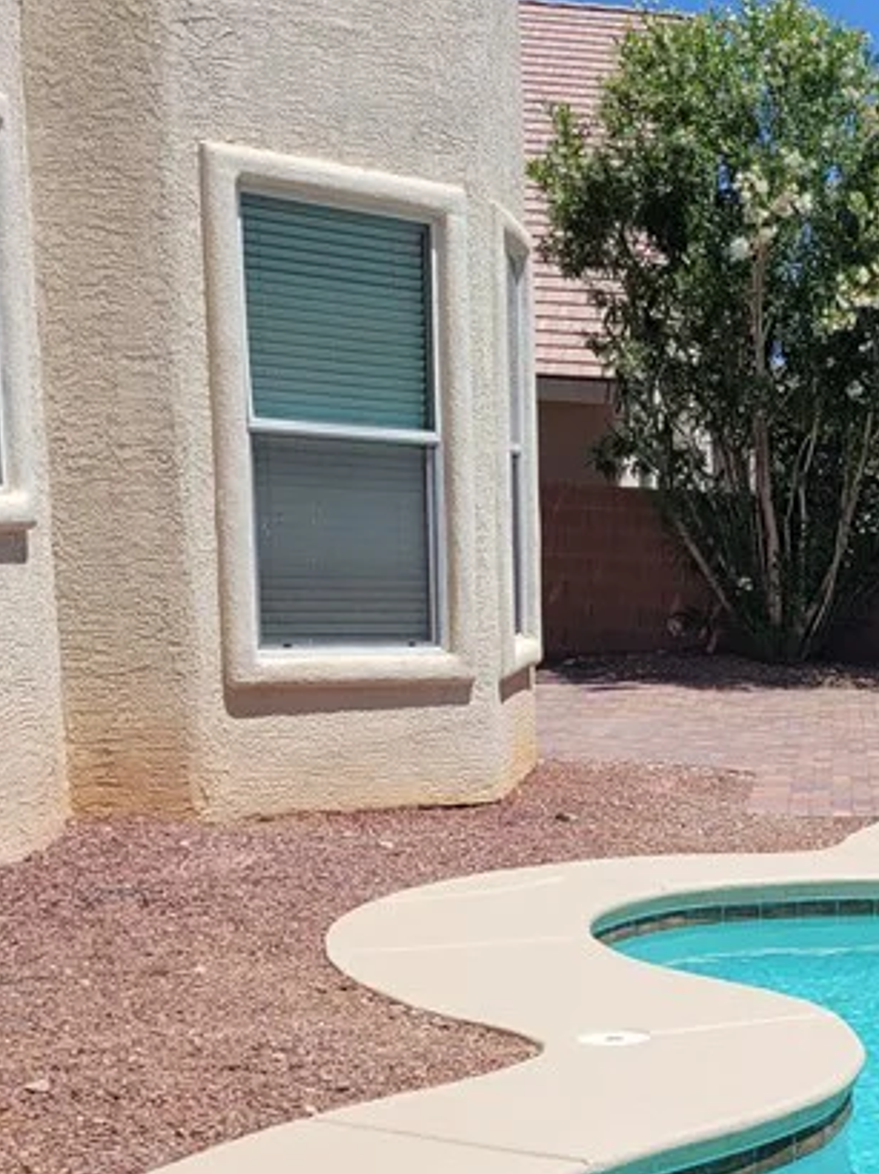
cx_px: 1245
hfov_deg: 20.0
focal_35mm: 65
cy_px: 1005
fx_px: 2203
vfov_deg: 28.9
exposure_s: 1/3474
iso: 40
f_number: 1.8
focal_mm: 5.4
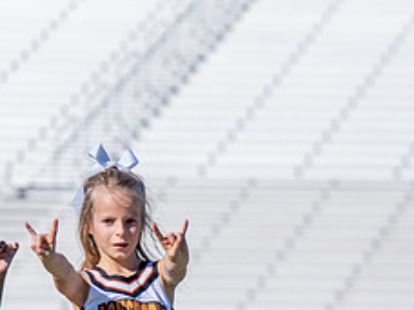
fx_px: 4616
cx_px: 584
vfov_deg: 3.8
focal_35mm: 386
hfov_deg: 5.1
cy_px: 300
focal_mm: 103
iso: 100
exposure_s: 1/2500
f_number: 2.8
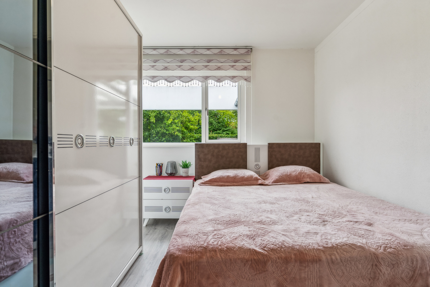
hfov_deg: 86.9
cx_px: 215
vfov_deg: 64.6
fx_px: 227
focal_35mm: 19
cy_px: 144
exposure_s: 1/90
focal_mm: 19
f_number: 6.7
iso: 320
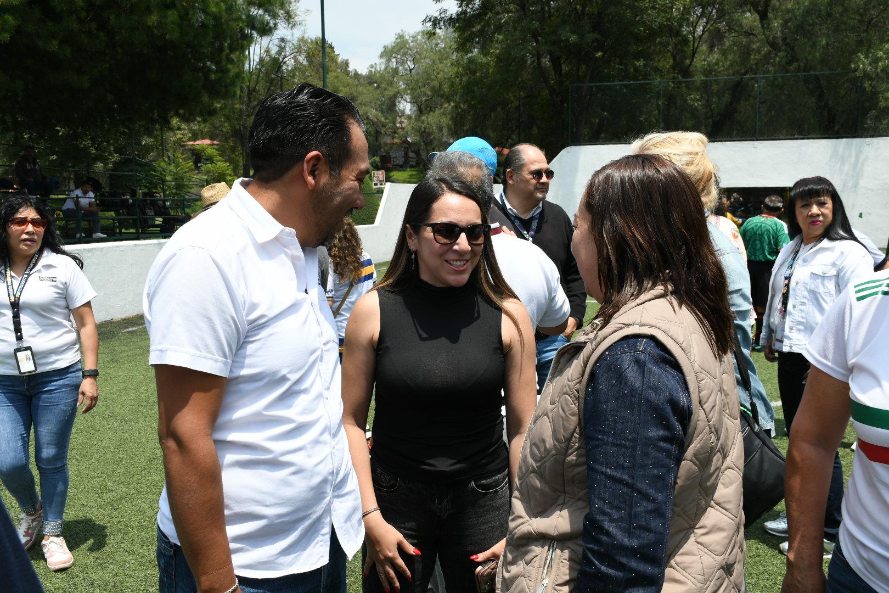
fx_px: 815
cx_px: 444
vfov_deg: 40.0
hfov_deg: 57.2
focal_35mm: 33
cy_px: 296
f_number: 8
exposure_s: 1/250
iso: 160
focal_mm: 22
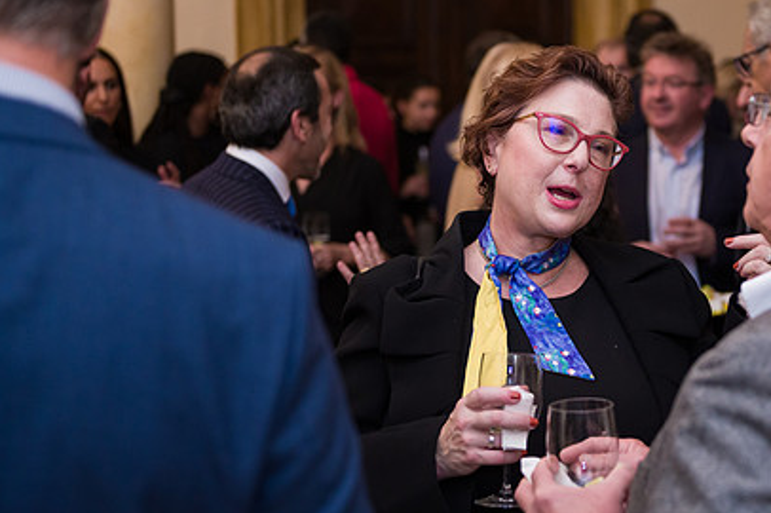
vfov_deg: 19.7
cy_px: 228
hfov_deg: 29.0
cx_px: 547
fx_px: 1477
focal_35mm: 69
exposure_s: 1/200
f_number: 3.2
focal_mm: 48
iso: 1600
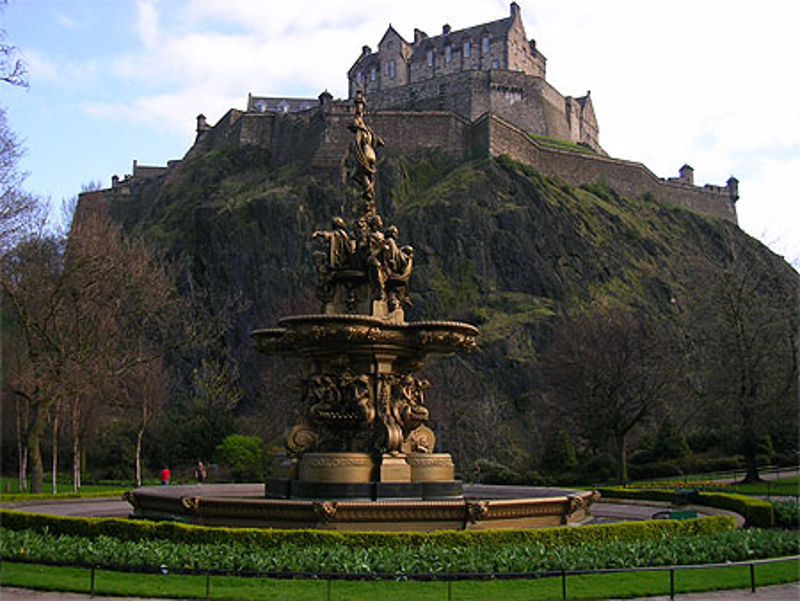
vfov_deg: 37.8
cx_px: 400
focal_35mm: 38
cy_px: 300
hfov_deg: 49.0
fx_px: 879
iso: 50
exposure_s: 1/336
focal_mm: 5.8
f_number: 2.8
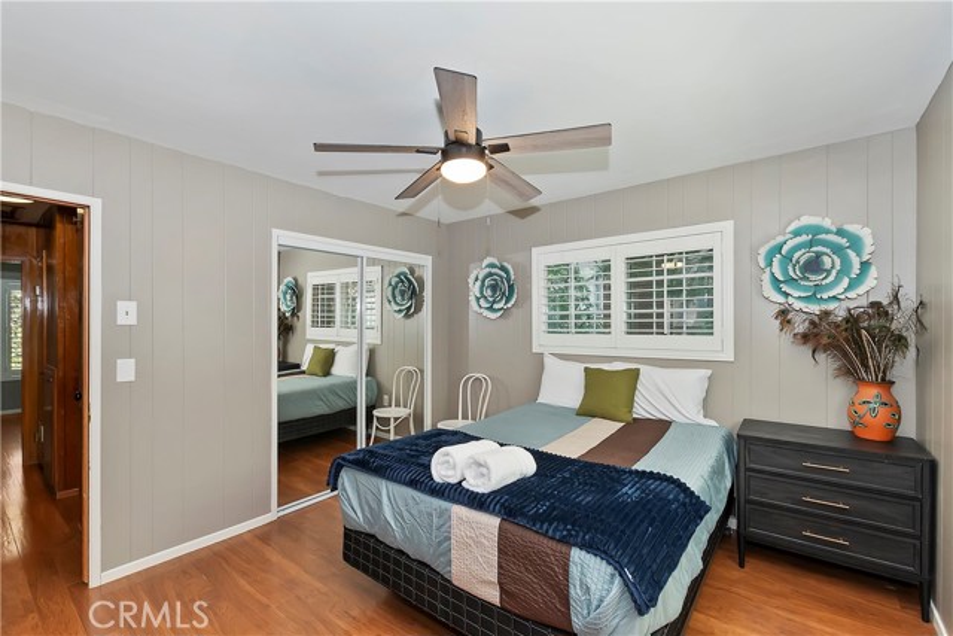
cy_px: 318
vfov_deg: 77.4
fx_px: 397
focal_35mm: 15
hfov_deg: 100.4
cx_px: 476
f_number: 8
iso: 400
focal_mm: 10
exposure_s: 1/30
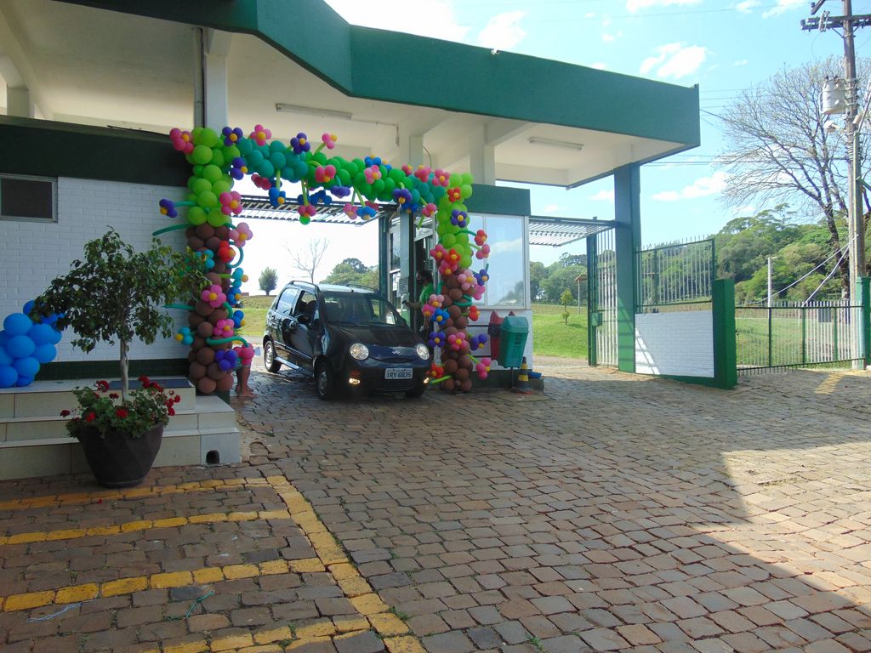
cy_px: 326
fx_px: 629
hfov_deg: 69.4
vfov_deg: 54.9
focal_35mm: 25
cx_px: 436
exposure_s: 1/500
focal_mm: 4.5
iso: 80
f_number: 3
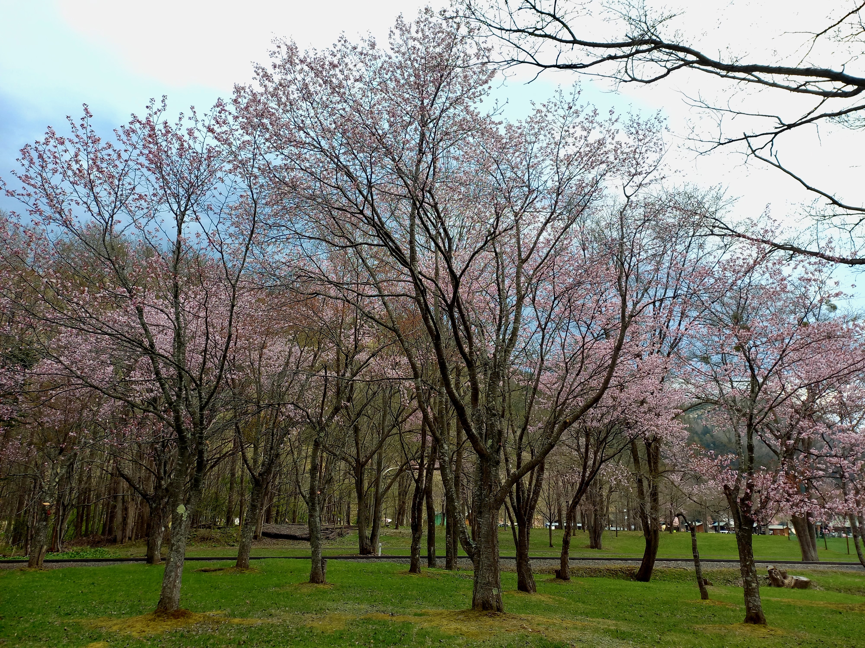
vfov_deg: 54.9
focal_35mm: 25
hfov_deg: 69.4
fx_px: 625
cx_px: 432
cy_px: 324
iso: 50
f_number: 1.8
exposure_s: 1/597
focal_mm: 4.65
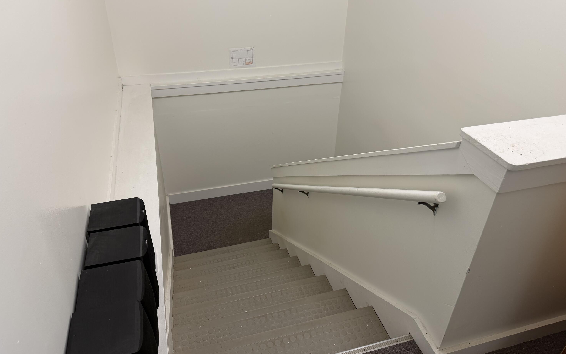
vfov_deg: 47.6
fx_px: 401
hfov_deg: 70.4
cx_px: 279
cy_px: 163
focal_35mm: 26
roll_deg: -1.3
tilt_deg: -31.3
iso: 125
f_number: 1.78
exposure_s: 1/60
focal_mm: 6.76
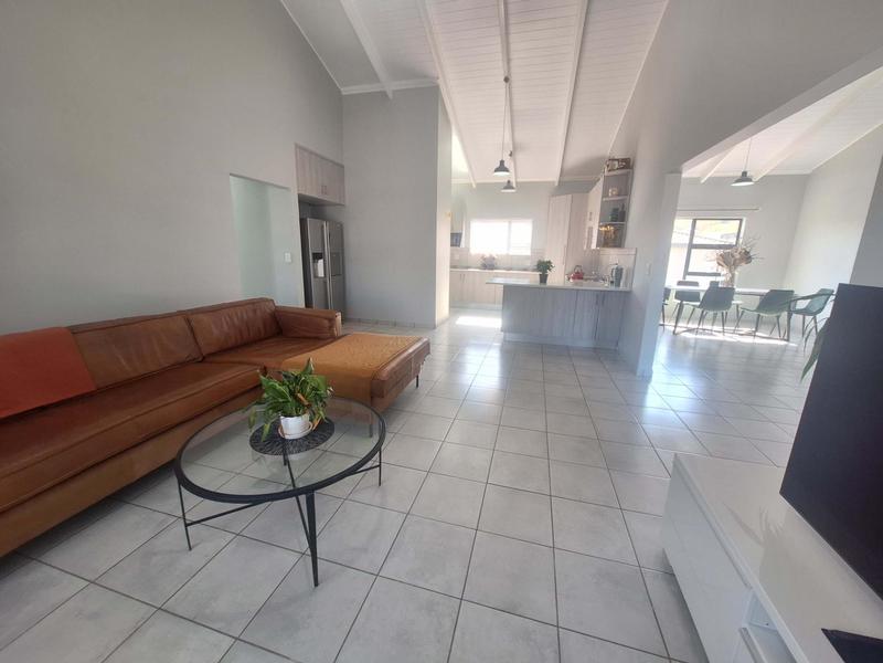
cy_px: 332
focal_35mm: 13
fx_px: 332
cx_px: 442
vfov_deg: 89.9
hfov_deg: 106.2
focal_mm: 1.74
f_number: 2.2
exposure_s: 1/50
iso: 50
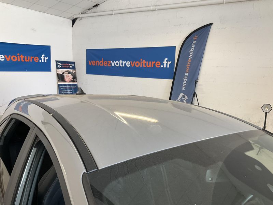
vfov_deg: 48.2
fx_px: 229
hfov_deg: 61.7
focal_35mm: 29
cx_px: 136
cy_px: 102
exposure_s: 1/50
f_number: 1.8
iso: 64
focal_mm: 3
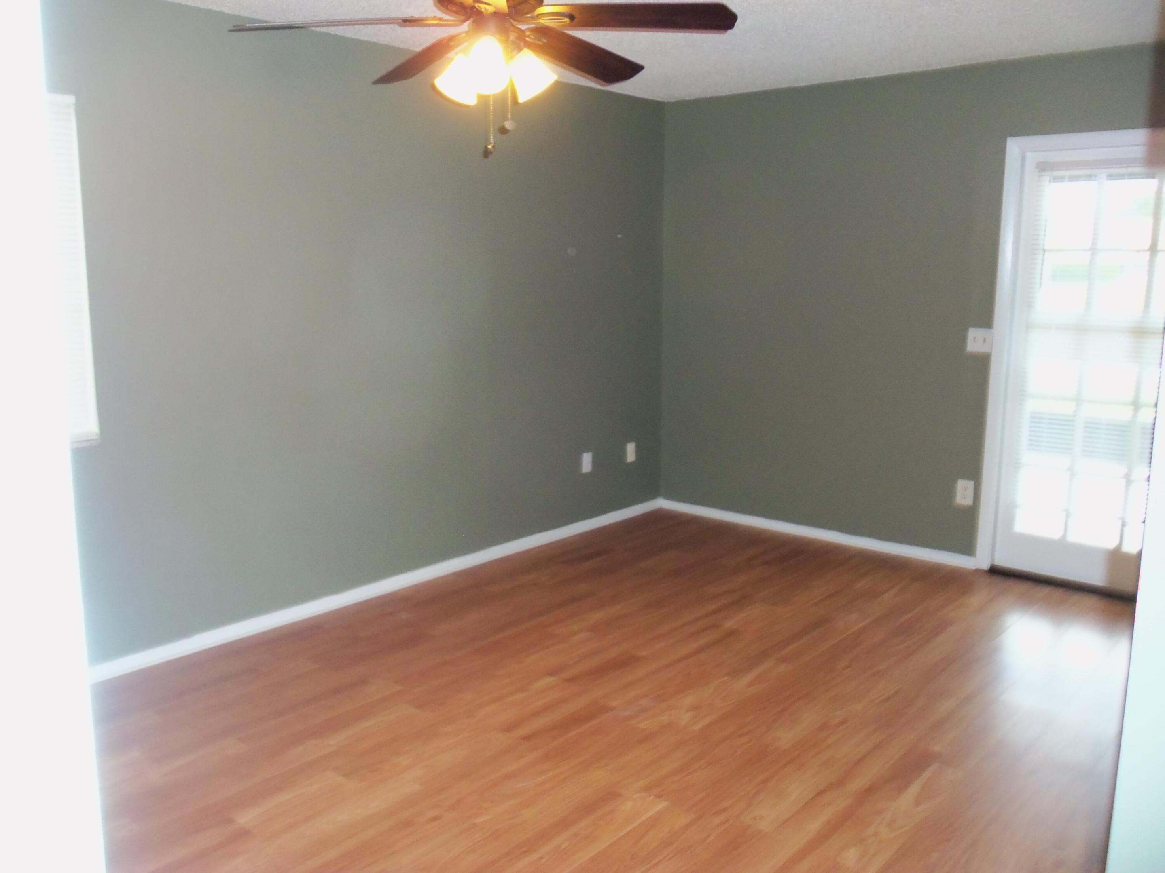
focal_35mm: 29
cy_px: 436
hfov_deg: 61.7
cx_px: 582
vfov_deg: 48.2
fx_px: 976
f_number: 3.4
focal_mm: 5.2
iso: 250
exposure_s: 1/30
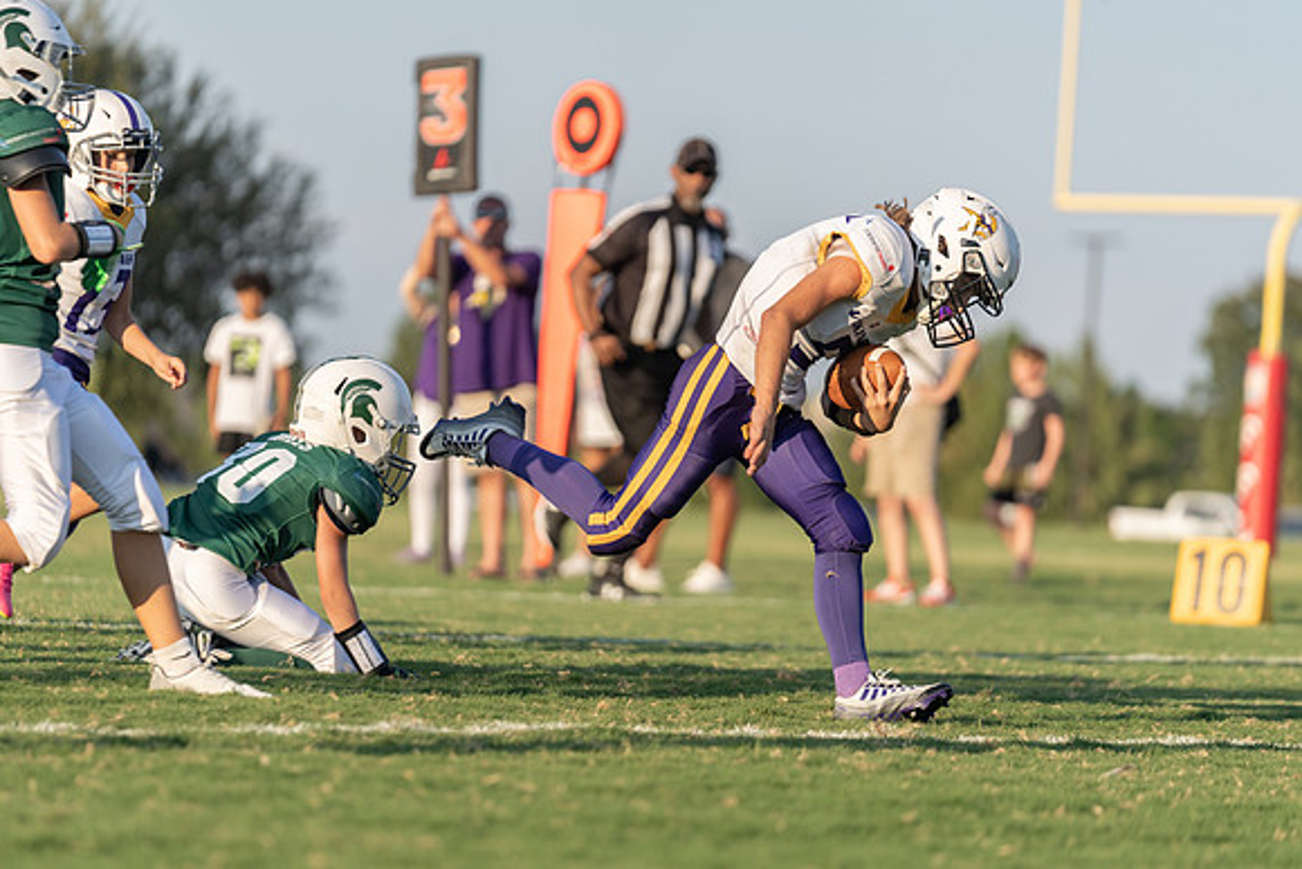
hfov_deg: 9.7
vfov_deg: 6.5
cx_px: 651
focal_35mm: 211
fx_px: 7636
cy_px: 434
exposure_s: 1/1600
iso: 160
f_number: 2.8
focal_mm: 200
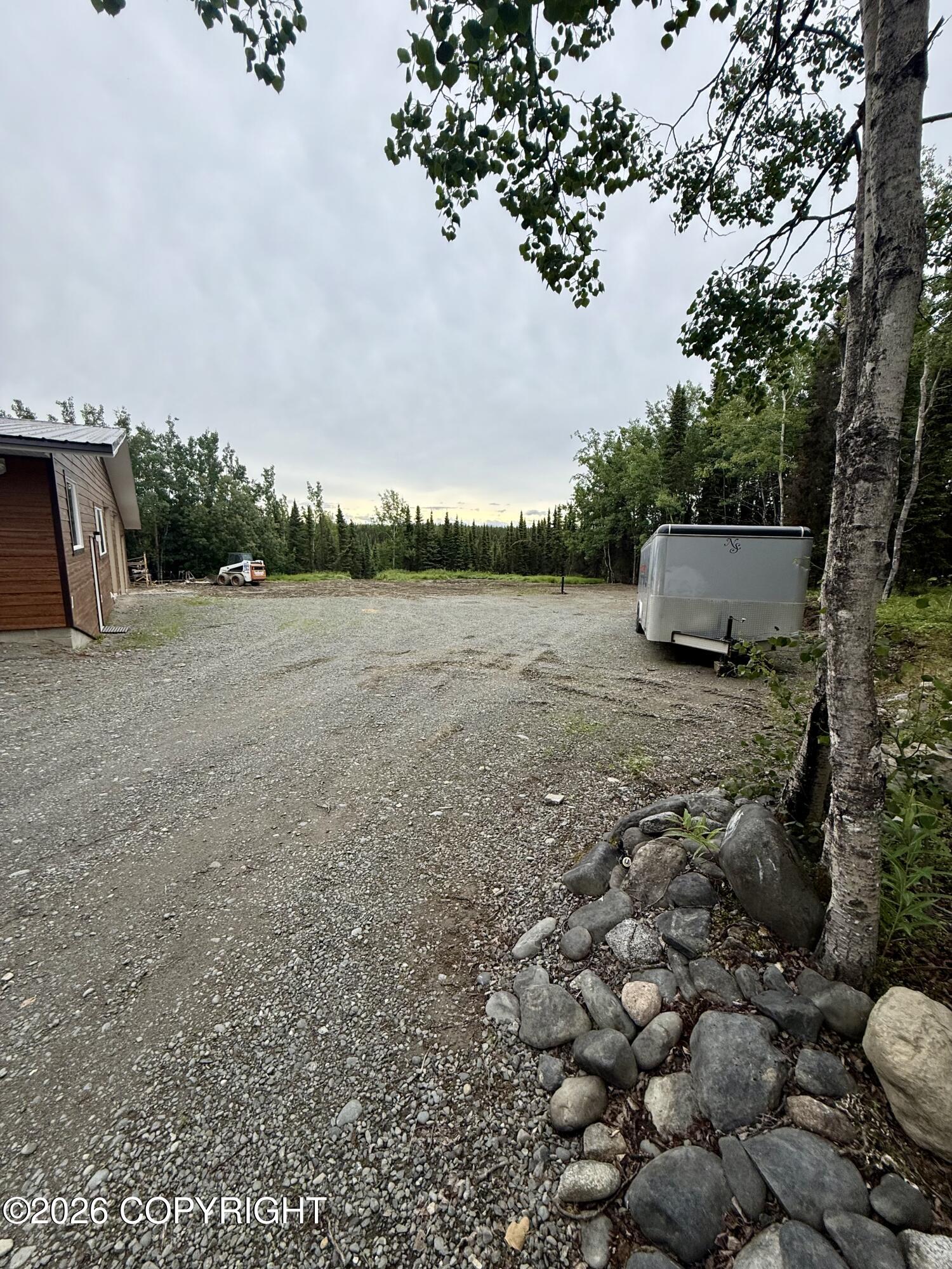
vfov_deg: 102.1
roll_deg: -1.3
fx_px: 513
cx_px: 476
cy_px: 634
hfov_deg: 85.7
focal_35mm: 14
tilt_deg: -9.4
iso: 50
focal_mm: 2.22
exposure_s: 1/430
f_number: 2.2
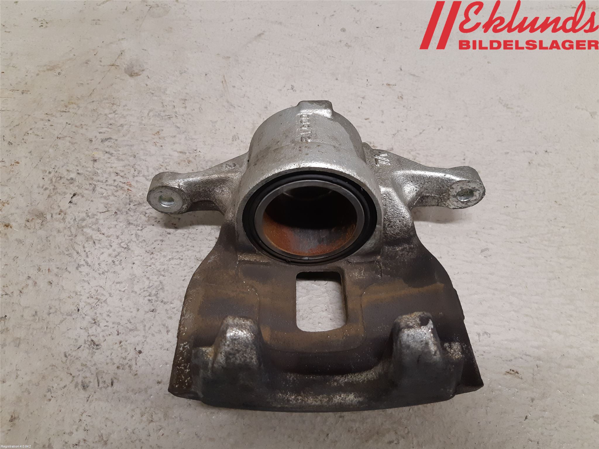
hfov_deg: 67.3
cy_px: 224
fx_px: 450
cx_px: 300
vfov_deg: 53.1
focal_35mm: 26
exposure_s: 1/50
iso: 160
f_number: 1.7
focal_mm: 3.93
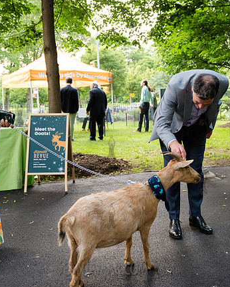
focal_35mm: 44
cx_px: 160
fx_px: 374
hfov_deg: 33.8
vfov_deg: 42.0
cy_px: 142
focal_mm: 29
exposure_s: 1/250
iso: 1000
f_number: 3.2
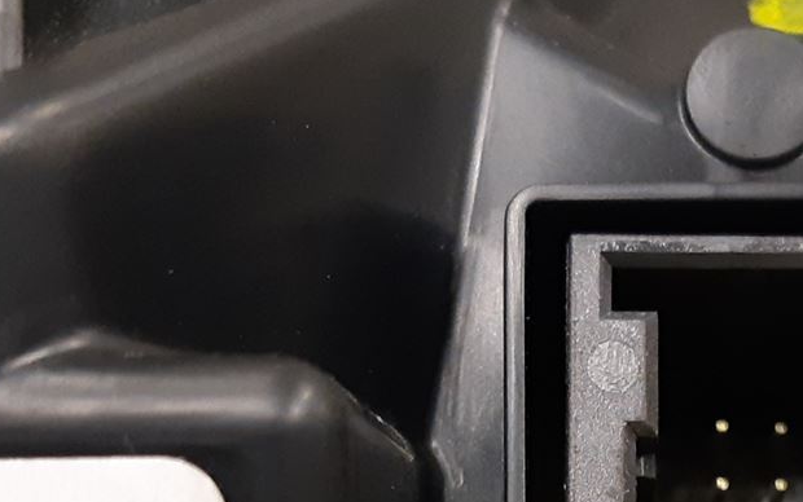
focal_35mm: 91
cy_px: 573
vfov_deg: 14.0
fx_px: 1992
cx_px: 629
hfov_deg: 22.5
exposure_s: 1/50
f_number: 1.7
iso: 320
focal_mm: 3.93
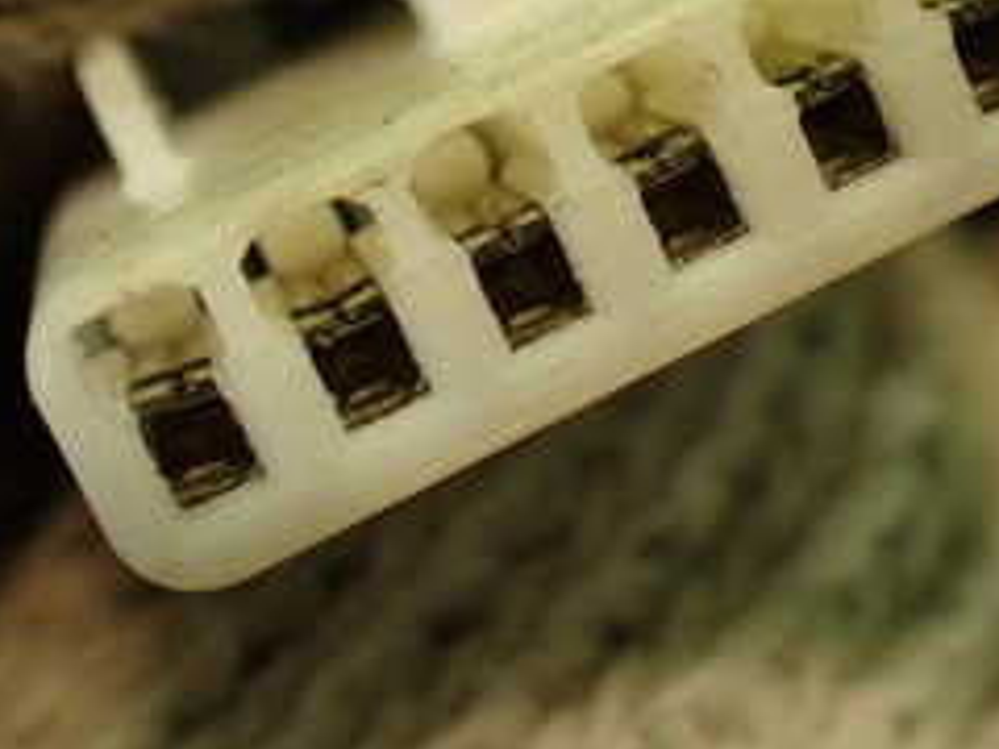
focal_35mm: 80
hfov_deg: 24.3
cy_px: 162
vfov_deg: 18.3
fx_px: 2309
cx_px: 633
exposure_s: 1/50
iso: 200
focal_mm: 5.79
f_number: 2.4
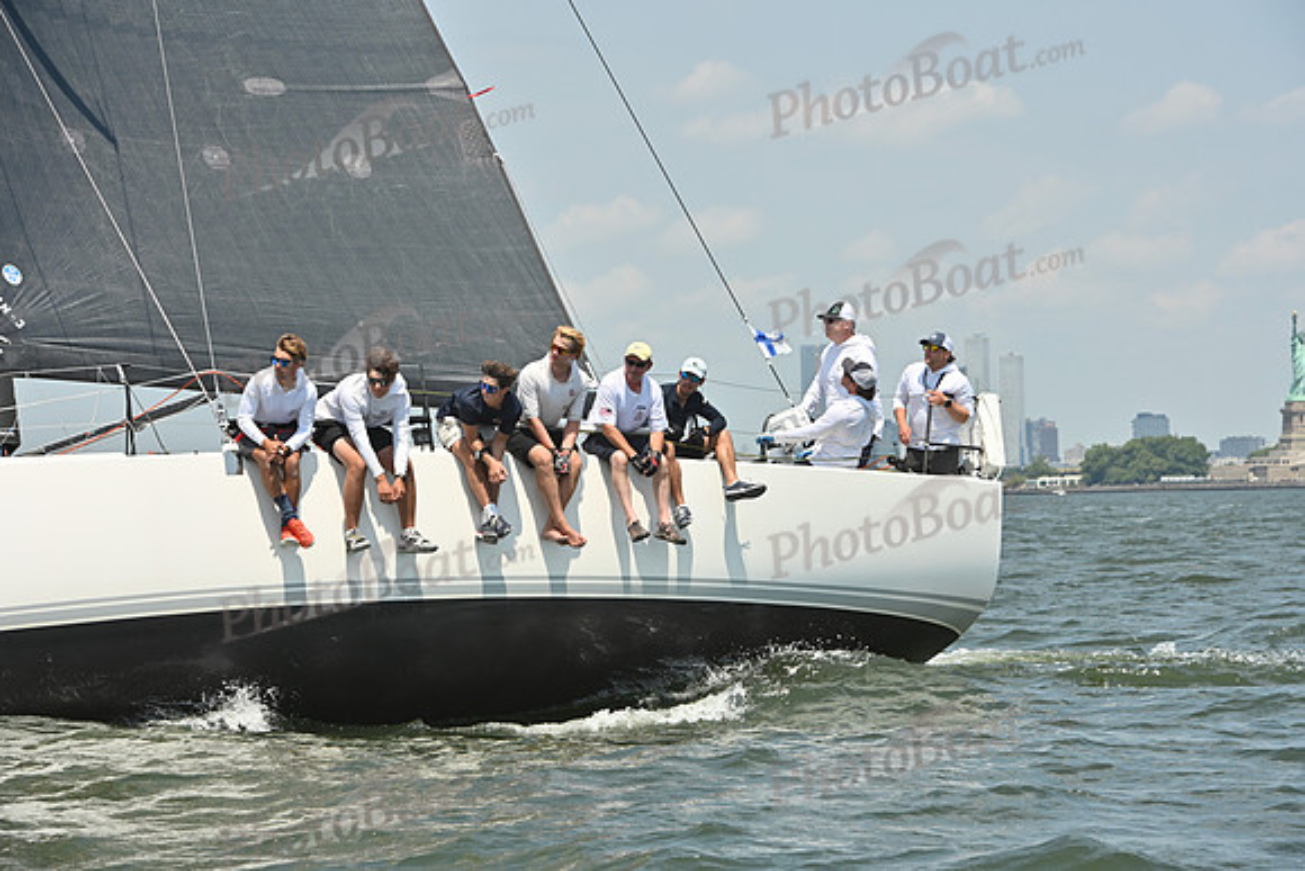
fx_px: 4423
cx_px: 652
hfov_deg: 16.8
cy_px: 436
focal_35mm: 122
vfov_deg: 11.2
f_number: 9
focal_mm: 122
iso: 320
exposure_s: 1/1250
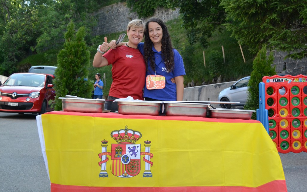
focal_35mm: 46
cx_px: 153
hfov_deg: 43.5
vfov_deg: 28.0
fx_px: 385
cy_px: 97
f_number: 5.6
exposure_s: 1/1250
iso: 1600
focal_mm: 30
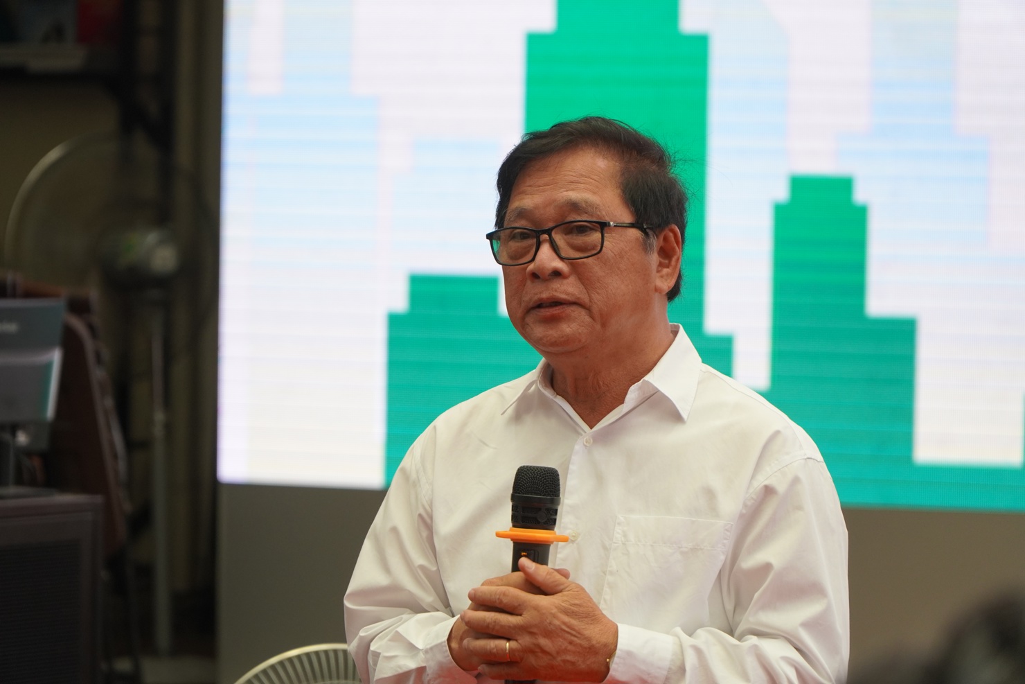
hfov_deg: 13.0
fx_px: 4484
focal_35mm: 158
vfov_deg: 8.7
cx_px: 512
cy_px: 342
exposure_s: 1/200
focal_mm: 105
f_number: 4
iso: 640
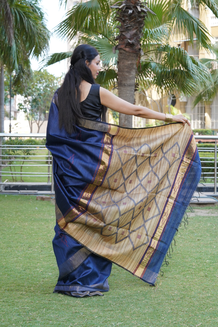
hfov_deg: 15.2
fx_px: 817
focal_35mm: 90
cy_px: 164
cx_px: 109
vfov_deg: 22.6
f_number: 9
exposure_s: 1/100
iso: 500
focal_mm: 90
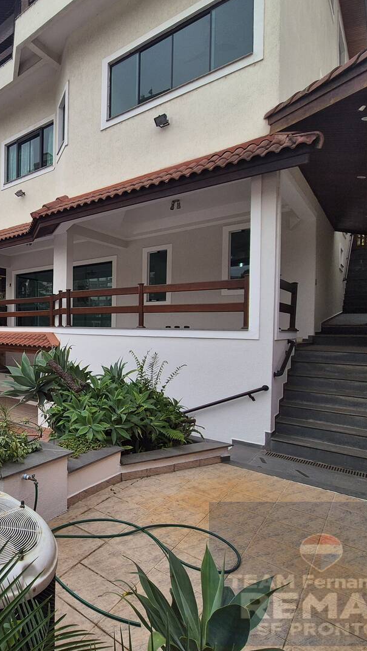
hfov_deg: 47.6
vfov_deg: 89.6
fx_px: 329
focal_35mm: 19
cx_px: -5
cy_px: 325
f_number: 2.2
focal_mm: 2.2
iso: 50
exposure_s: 1/2088
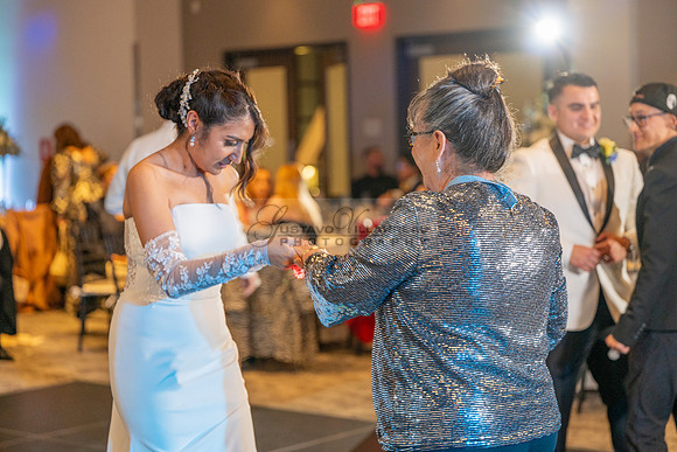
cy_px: 226
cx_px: 338
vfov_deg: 17.5
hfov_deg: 26.0
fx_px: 1467
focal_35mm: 78
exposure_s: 1/125
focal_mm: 78
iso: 1000
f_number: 2.8
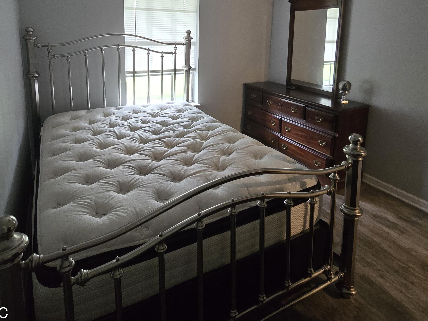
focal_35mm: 21
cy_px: 77
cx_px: 200
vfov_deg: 59.8
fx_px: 260
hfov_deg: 78.9
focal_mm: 2.2
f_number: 2.2
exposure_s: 1/60
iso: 800
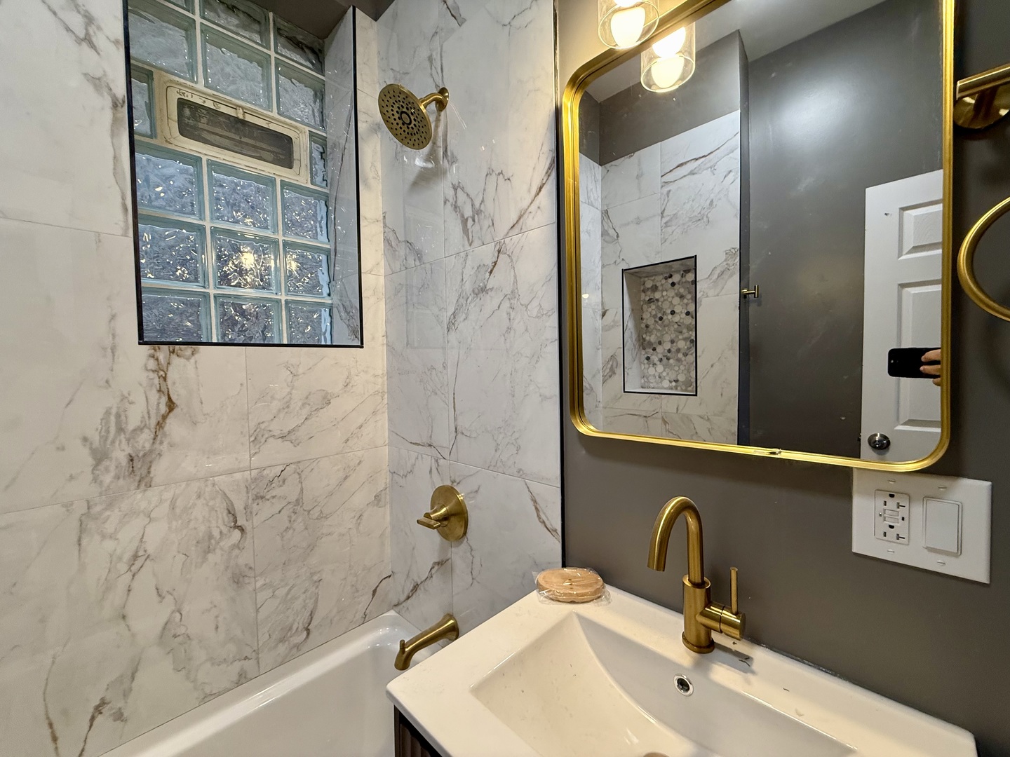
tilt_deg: -2.2
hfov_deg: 102.1
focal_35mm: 14
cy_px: 378
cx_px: 505
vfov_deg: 85.7
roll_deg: +1.3
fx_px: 408
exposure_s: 1/60
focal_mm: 2.22
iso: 250
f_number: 2.2
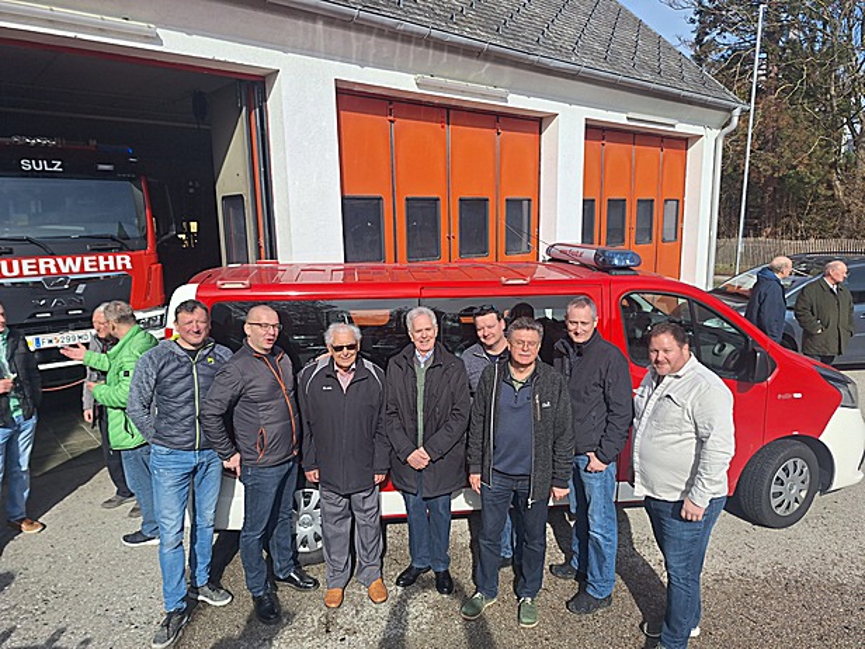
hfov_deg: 73.9
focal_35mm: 23
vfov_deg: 58.9
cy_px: 324
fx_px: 575
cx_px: 432
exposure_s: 1/3077
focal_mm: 5.54
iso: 40
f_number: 1.8
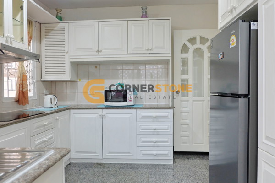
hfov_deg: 73.7
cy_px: 92
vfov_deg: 53.1
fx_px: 183
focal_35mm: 24
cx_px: 138
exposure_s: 1/60
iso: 800
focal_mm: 16
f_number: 3.5
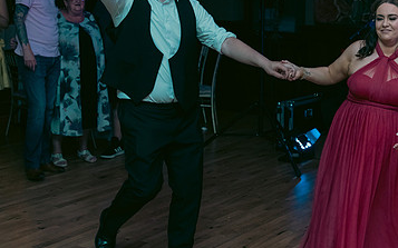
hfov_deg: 29.7
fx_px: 737
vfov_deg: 19.1
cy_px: 75
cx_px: 305
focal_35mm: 68
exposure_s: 1/160
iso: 2500
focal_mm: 41
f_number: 3.5
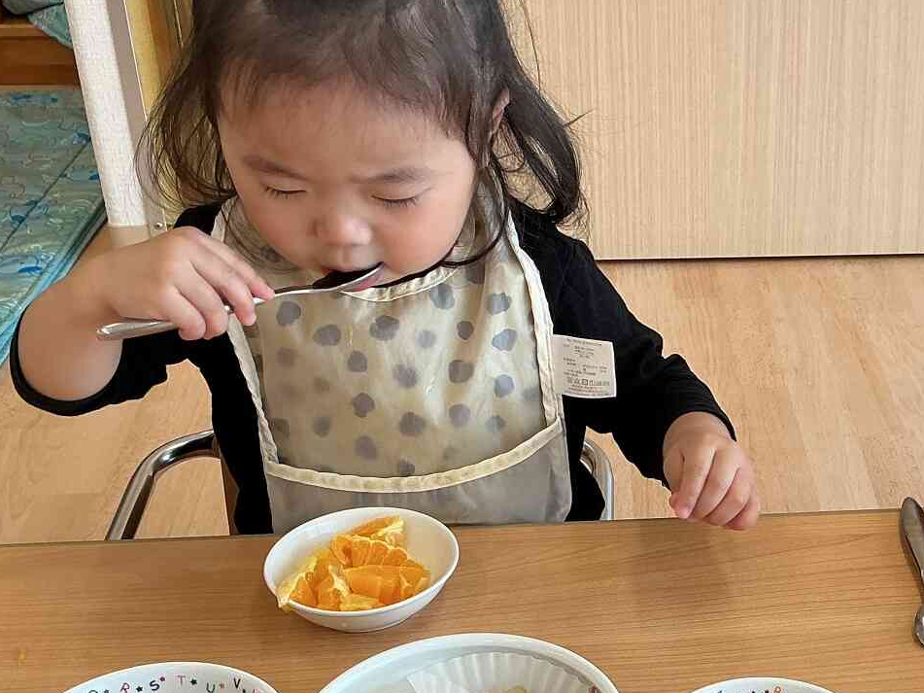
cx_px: 780
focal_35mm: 61
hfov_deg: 30.7
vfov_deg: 23.9
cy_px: 477
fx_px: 1628
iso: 25
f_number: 1.8
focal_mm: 3
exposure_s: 1/120
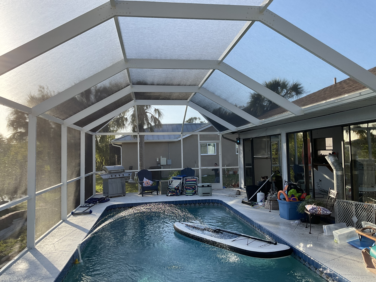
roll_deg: +1.3
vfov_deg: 48.2
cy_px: 141
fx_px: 315
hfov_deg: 61.7
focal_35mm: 29
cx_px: 188
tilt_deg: +1.0
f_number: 1.8
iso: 16
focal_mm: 3
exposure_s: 1/454
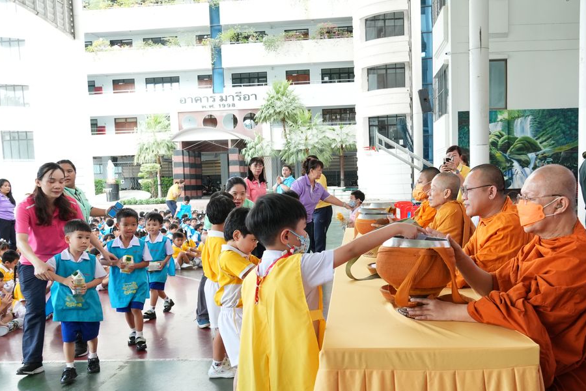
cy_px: 244
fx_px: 580
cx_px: 349
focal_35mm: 36
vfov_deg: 37.0
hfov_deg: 53.3
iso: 1600
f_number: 4
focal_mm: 19
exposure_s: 1/200
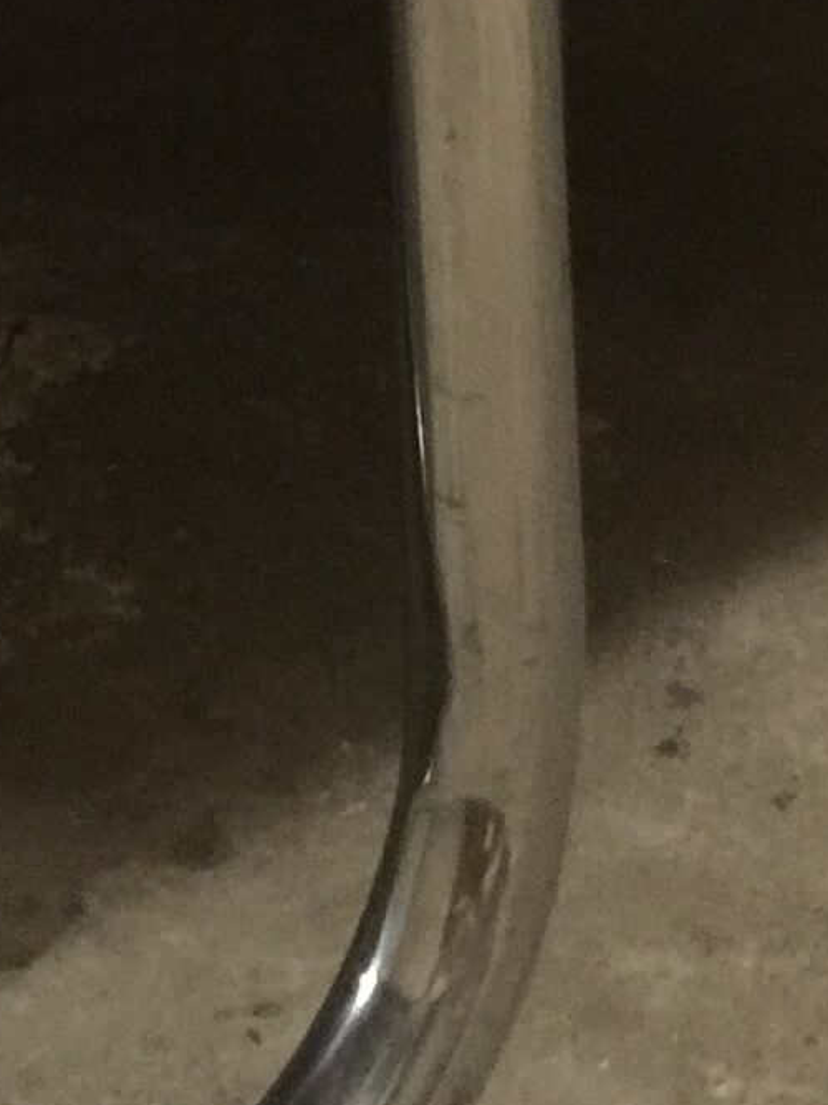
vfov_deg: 12.6
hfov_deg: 10.4
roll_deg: +1.1
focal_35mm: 142
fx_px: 4530
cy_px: -898
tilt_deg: -10.0
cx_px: 518
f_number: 2.2
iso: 125
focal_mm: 4.15
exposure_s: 1/4
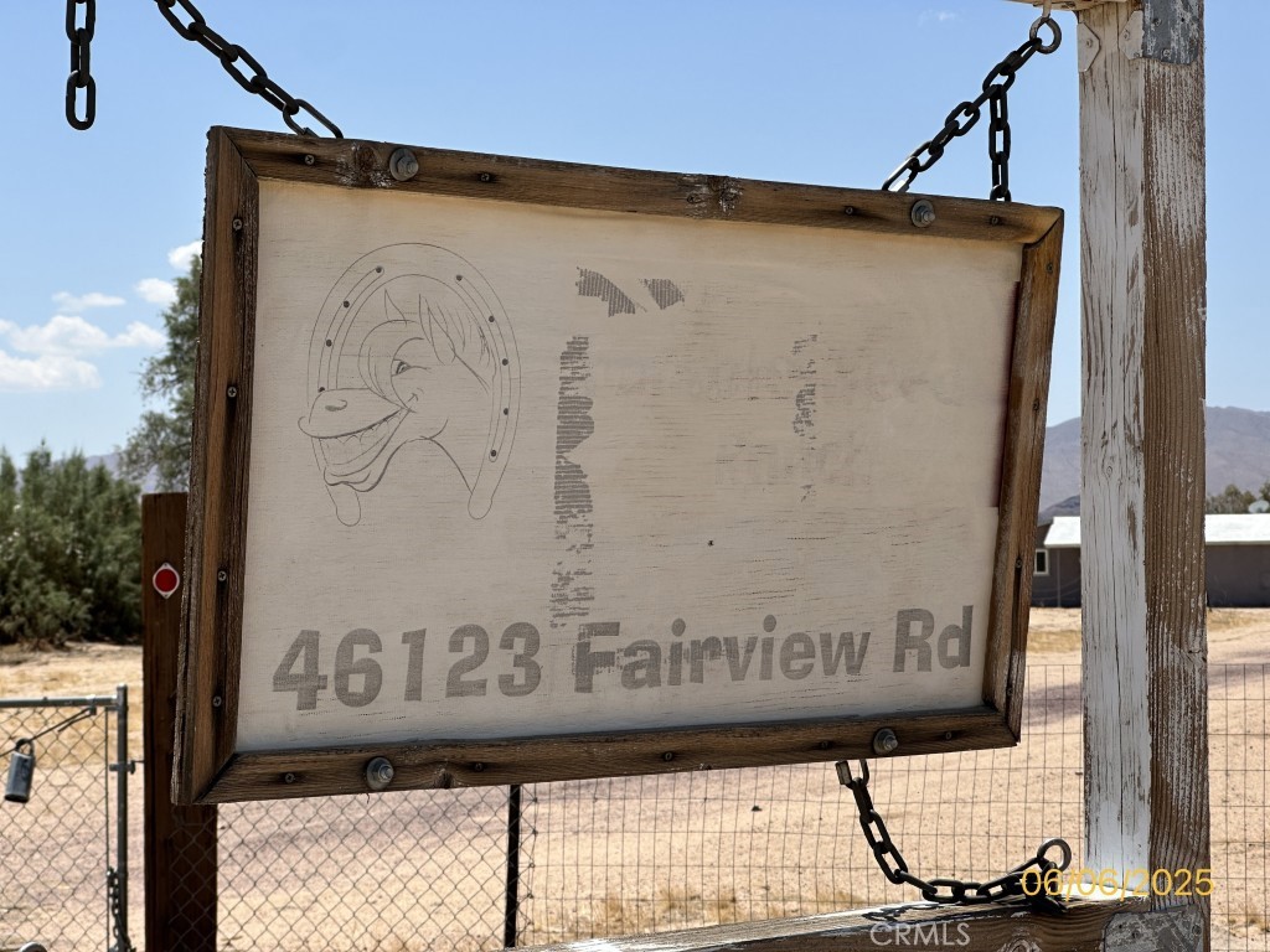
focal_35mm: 77
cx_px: 635
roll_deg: +0.5
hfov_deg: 25.3
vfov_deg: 19.1
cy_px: 476
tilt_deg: +3.3
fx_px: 2825
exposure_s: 1/1155
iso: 32
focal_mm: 9
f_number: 2.8
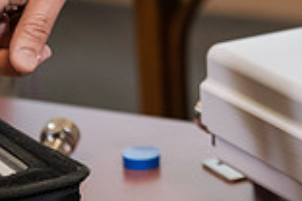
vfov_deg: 5.2
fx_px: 2189
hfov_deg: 7.8
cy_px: -125
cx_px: 395
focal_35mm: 261
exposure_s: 1/200
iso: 1600
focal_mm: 70
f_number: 3.5
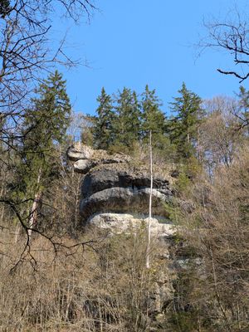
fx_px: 460
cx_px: 124
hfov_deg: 30.3
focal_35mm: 48
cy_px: 166
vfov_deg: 39.7
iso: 47
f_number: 1.85
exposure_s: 1/791
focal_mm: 6.81
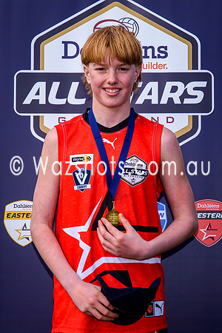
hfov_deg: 10.3
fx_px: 1235
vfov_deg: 15.4
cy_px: 176
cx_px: 120
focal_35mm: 134
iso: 100
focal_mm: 50
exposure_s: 1/160
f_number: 5.6
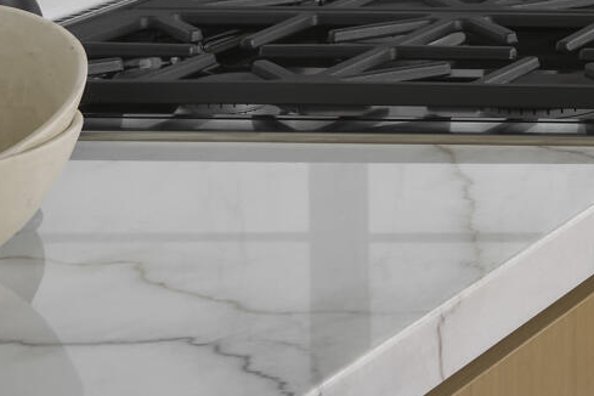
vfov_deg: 7.2
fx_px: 2987
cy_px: -529
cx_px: 1816
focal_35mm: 181
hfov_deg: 9.0
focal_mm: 29.5
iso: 640
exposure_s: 1/80
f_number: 11
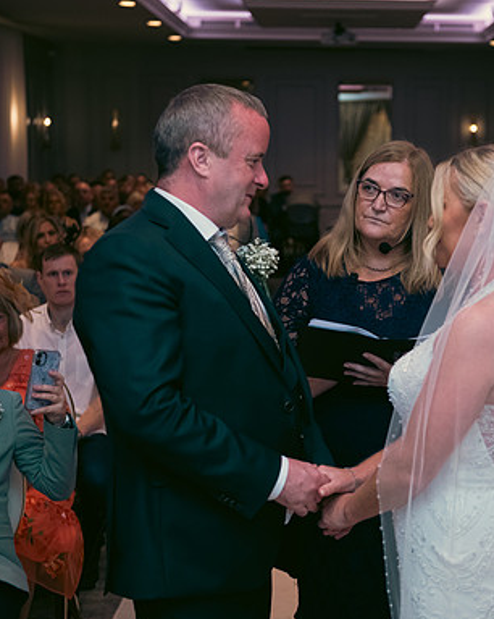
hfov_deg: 20.5
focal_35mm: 74
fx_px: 1353
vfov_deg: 25.7
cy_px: 310
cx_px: 384
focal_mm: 52
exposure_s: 1/160
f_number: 3.5
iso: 800
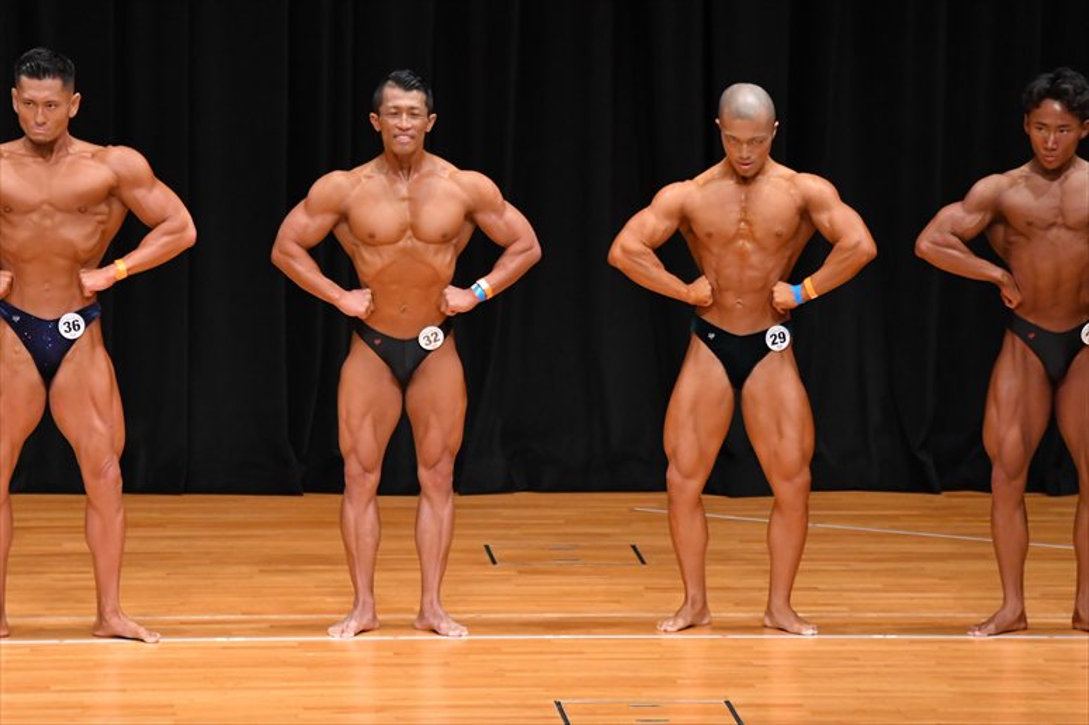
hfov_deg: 8.1
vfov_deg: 5.4
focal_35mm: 255
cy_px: 362
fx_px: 7710
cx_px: 544
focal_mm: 170
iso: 4000
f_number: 5.6
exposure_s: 1/400
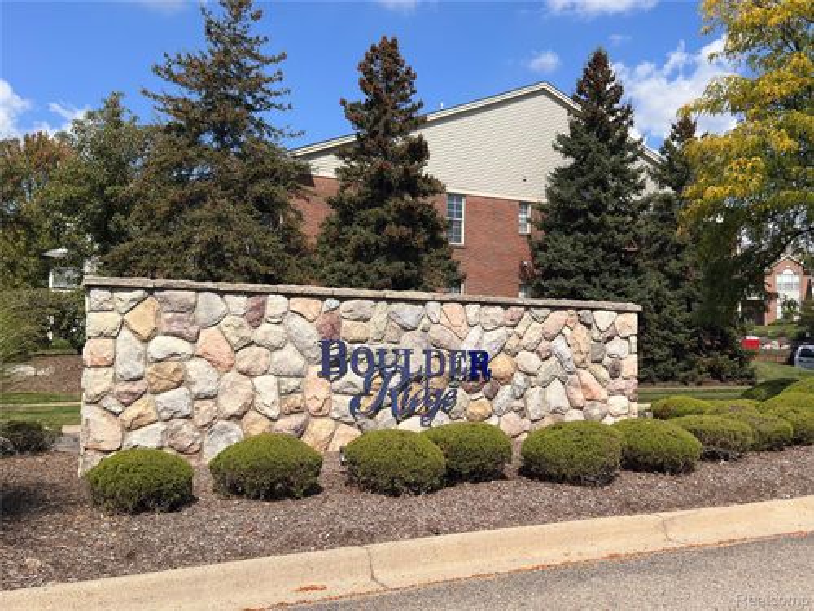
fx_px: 823
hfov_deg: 52.6
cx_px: 407
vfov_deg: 40.7
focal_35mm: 35
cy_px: 306
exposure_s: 1/6849
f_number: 1.78
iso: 100
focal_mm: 6.86
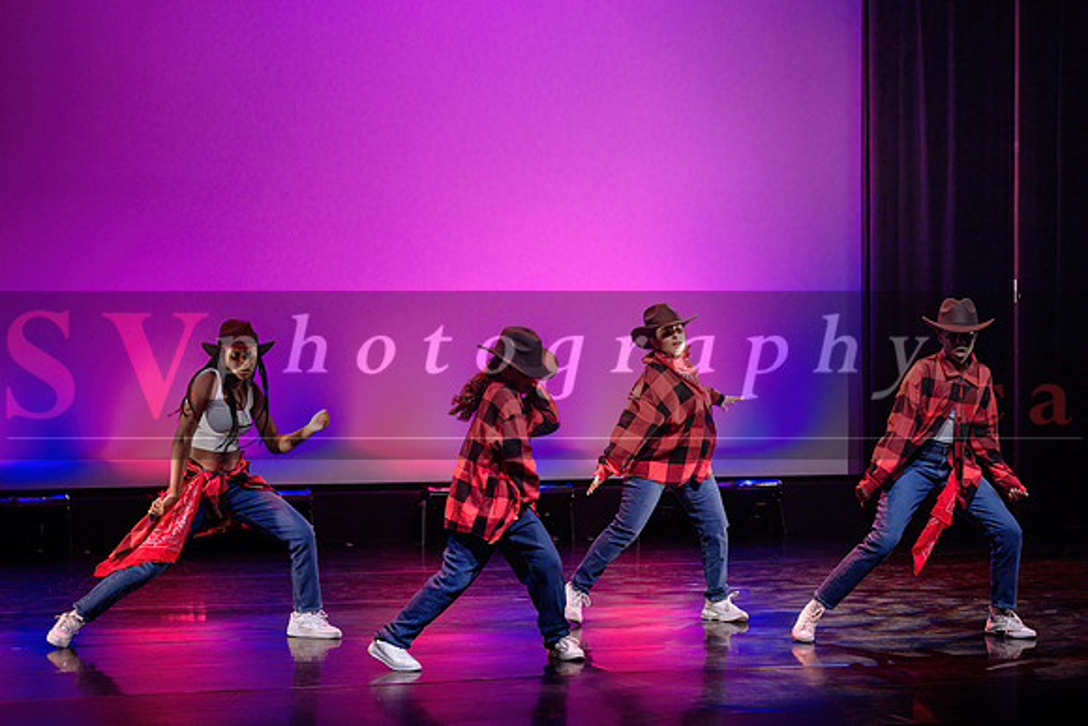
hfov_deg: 20.4
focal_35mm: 100
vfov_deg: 13.7
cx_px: 578
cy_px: 321
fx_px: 3018
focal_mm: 86
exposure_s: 1/250
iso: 1600
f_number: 2.8
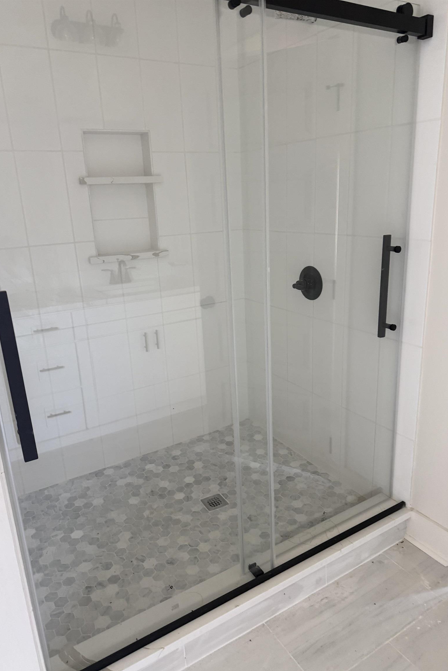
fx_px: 466
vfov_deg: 71.5
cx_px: 227
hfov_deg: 51.3
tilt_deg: -14.8
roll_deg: +5.3
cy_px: 336
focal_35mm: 25
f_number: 1.78
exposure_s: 1/60
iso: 250
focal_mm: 6.76
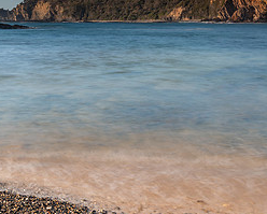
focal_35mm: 68
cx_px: -13
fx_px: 538
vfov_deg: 22.2
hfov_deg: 26.1
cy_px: 42
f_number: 8
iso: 31
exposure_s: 4
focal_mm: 31
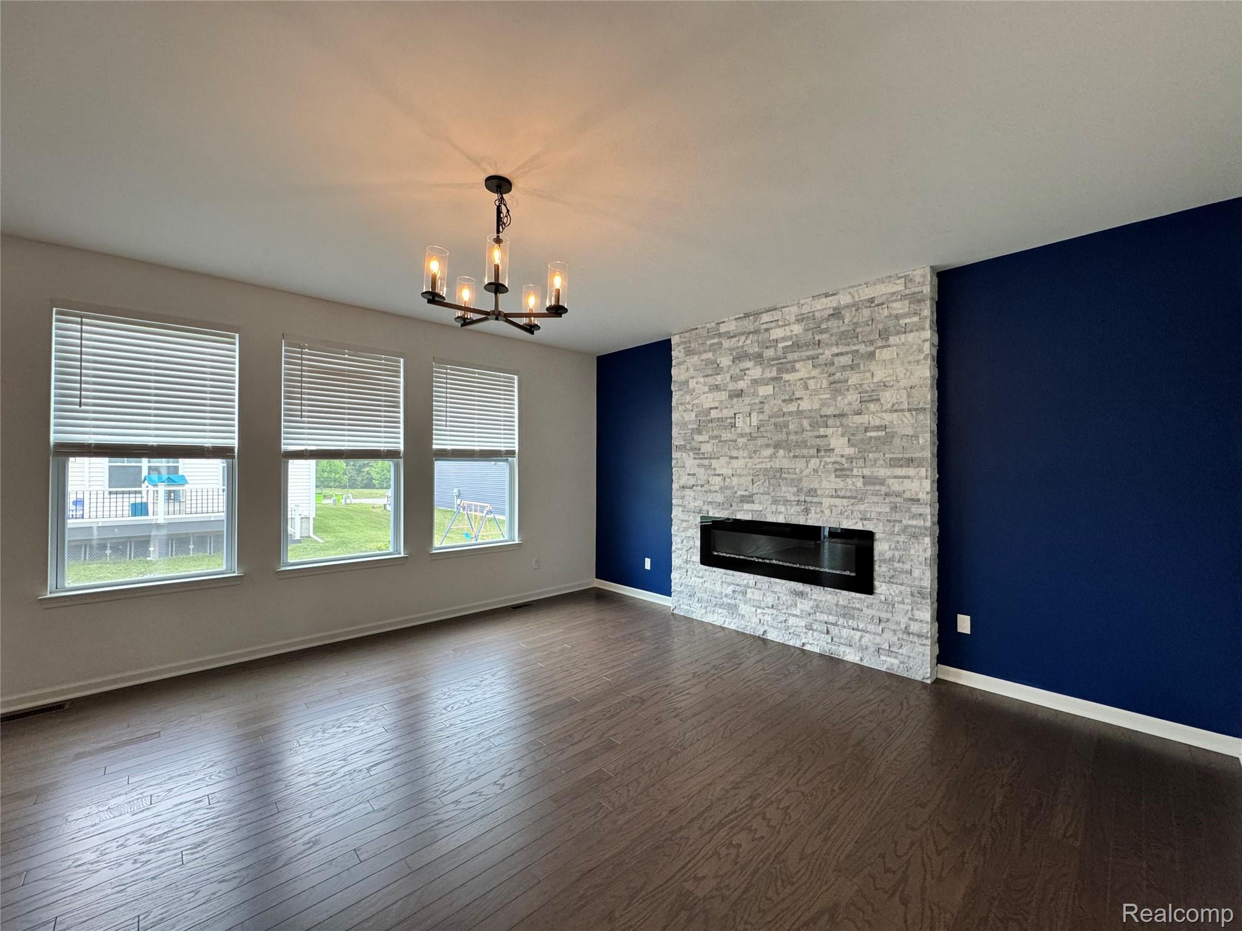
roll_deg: -0.4
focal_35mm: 14
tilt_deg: -0.6
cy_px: 466
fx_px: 502
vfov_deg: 85.7
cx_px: 621
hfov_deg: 102.1
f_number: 2.2
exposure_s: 1/120
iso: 160
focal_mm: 2.22
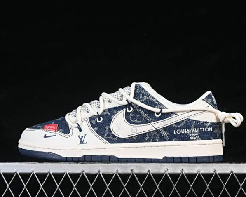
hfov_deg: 22.2
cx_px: 122
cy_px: 100
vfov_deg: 17.9
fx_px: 626
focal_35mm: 86
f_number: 7.1
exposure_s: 1/80
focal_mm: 50
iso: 160
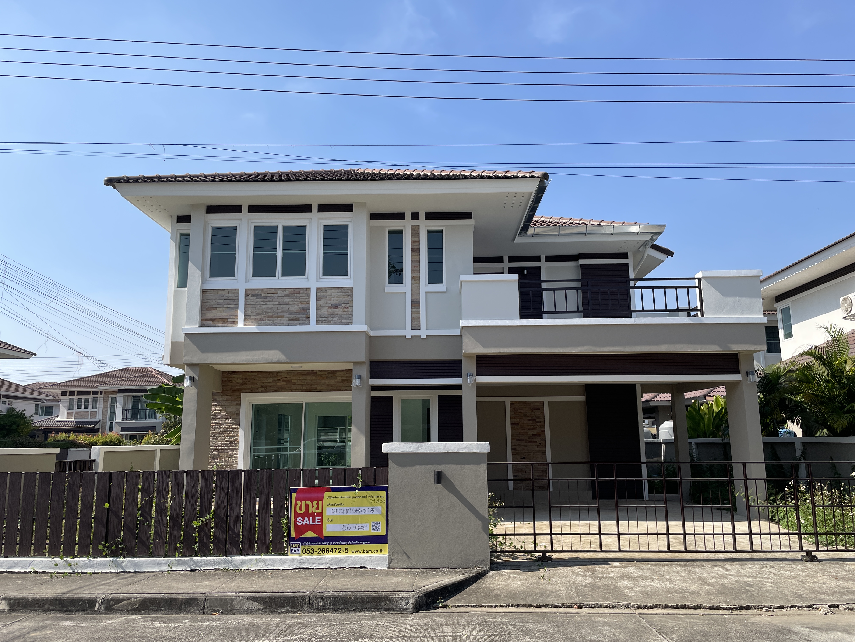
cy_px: 321
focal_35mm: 26
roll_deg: +0.3
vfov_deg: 53.1
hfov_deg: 67.3
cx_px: 428
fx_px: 642
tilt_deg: +9.7
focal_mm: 4.2
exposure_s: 1/2817
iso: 32
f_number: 1.6
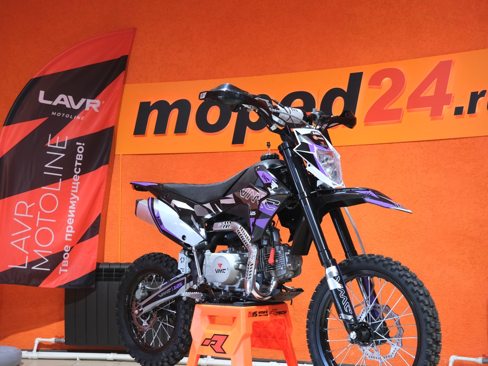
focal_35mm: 56
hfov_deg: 34.3
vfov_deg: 26.1
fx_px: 790
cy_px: 192
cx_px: 237
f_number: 4
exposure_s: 1/100
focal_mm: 27.5
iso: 1600
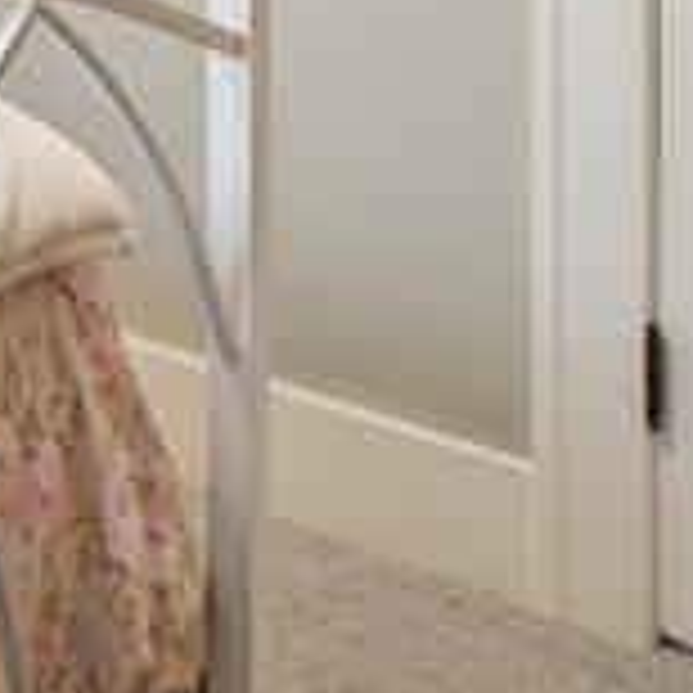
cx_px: -644
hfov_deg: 16.3
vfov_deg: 17.4
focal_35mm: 85
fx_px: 1925
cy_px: -468
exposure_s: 1/10
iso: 400
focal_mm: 10
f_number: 8
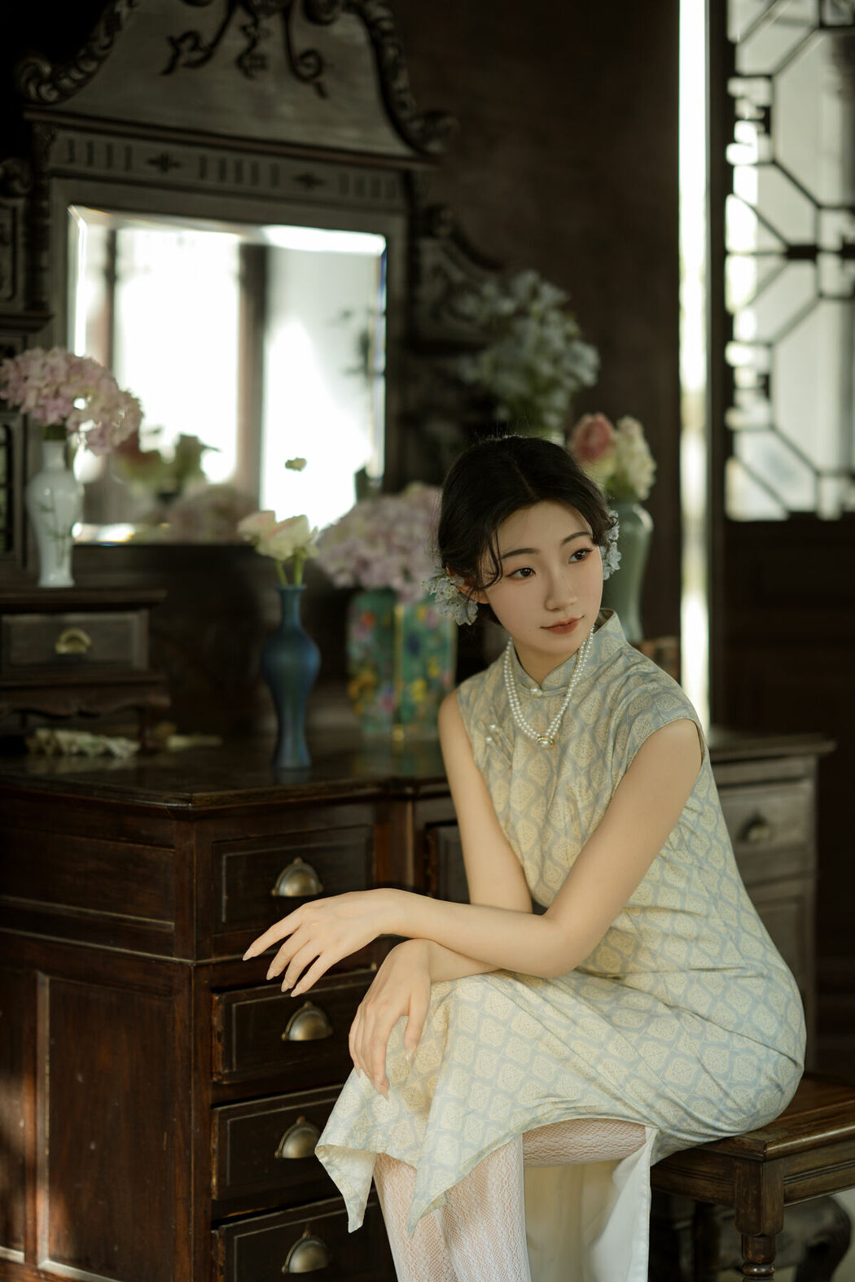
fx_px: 3028
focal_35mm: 85
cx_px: 428
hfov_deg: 16.1
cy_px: 641
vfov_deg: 23.9
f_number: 1.4
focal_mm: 85
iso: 125
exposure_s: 1/200
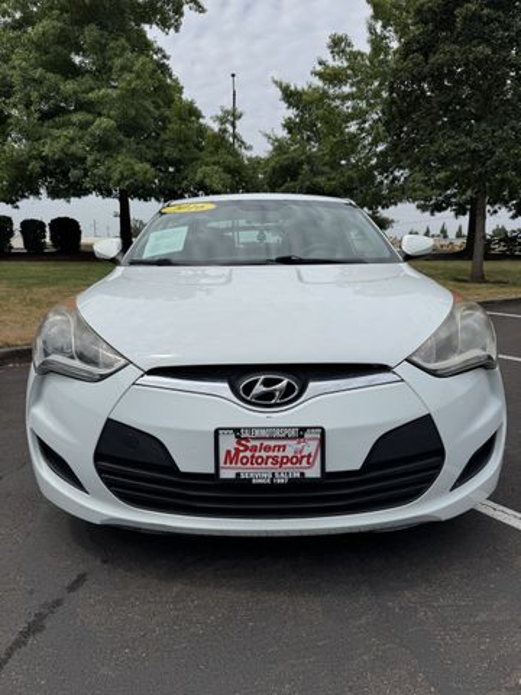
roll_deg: +0.2
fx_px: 482
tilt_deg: -12.2
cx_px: 260
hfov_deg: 56.8
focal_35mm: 24
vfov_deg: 71.6
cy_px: 348
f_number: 1.78
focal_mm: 6.76
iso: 80
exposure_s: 1/10417
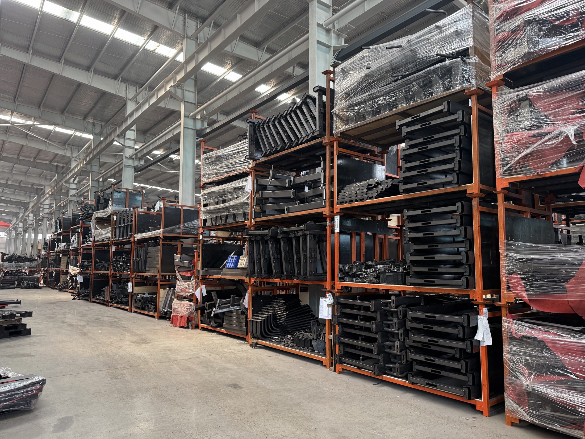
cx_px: 292
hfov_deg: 71.6
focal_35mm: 24
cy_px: 220
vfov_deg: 56.8
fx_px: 406
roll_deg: -0.7
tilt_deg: +6.1
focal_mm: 6.76
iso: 200
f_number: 1.78
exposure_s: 1/111
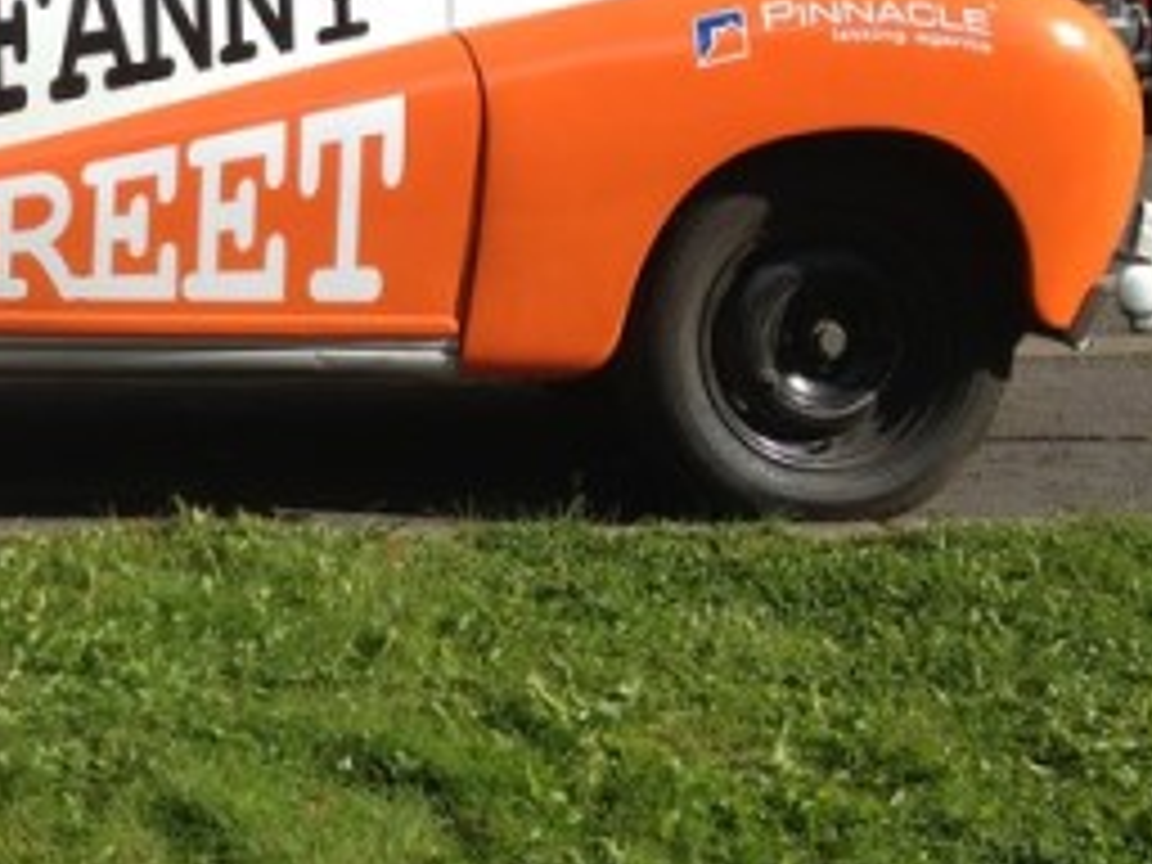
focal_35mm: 70
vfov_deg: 20.7
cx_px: 27
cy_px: 153
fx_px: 2330
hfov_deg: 26.4
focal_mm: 4.28
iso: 64
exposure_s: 1/1346
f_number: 2.4
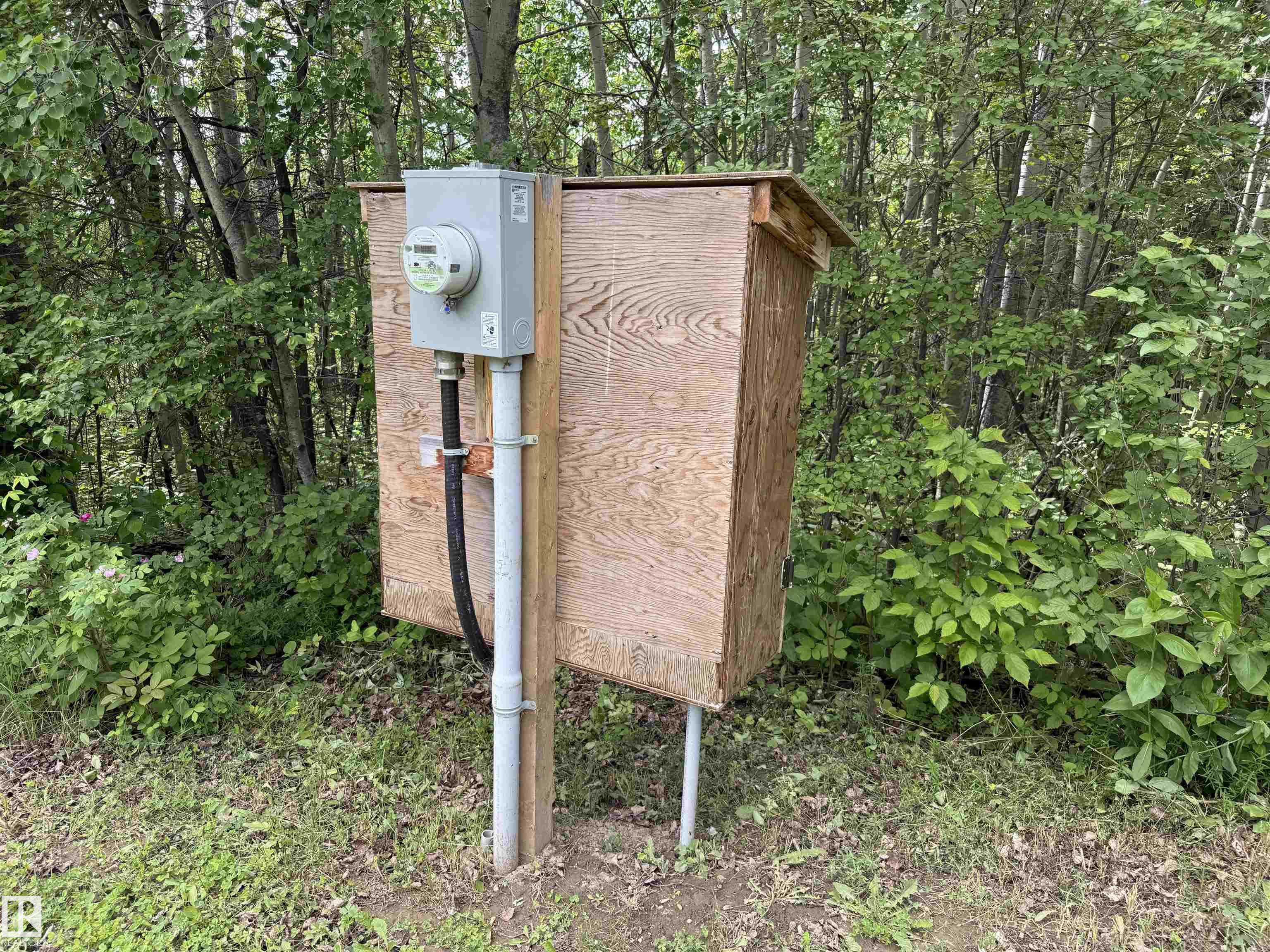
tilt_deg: -12.0
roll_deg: -1.2
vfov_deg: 56.8
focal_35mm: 24
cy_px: 476
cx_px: 635
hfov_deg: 71.6
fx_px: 881
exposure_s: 1/464
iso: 80
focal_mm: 6.76
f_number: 1.78
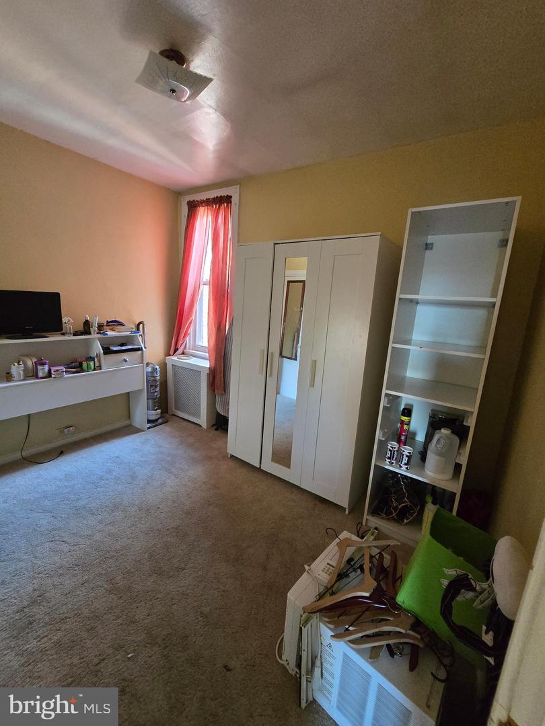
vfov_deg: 106.2
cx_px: 272
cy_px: 363
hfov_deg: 89.9
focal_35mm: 13
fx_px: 273
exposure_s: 1/60
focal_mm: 2.2
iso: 1000
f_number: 2.2
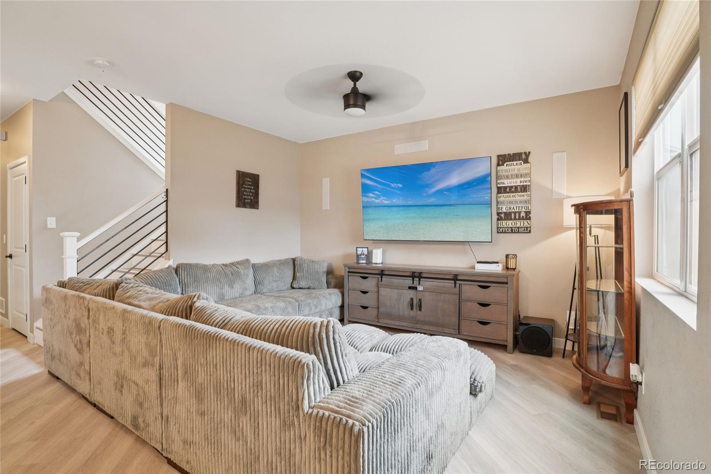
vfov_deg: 72.0
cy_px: 237
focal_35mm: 16
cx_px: 356
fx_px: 326
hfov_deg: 95.0
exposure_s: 1/8
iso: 400
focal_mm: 11
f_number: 8
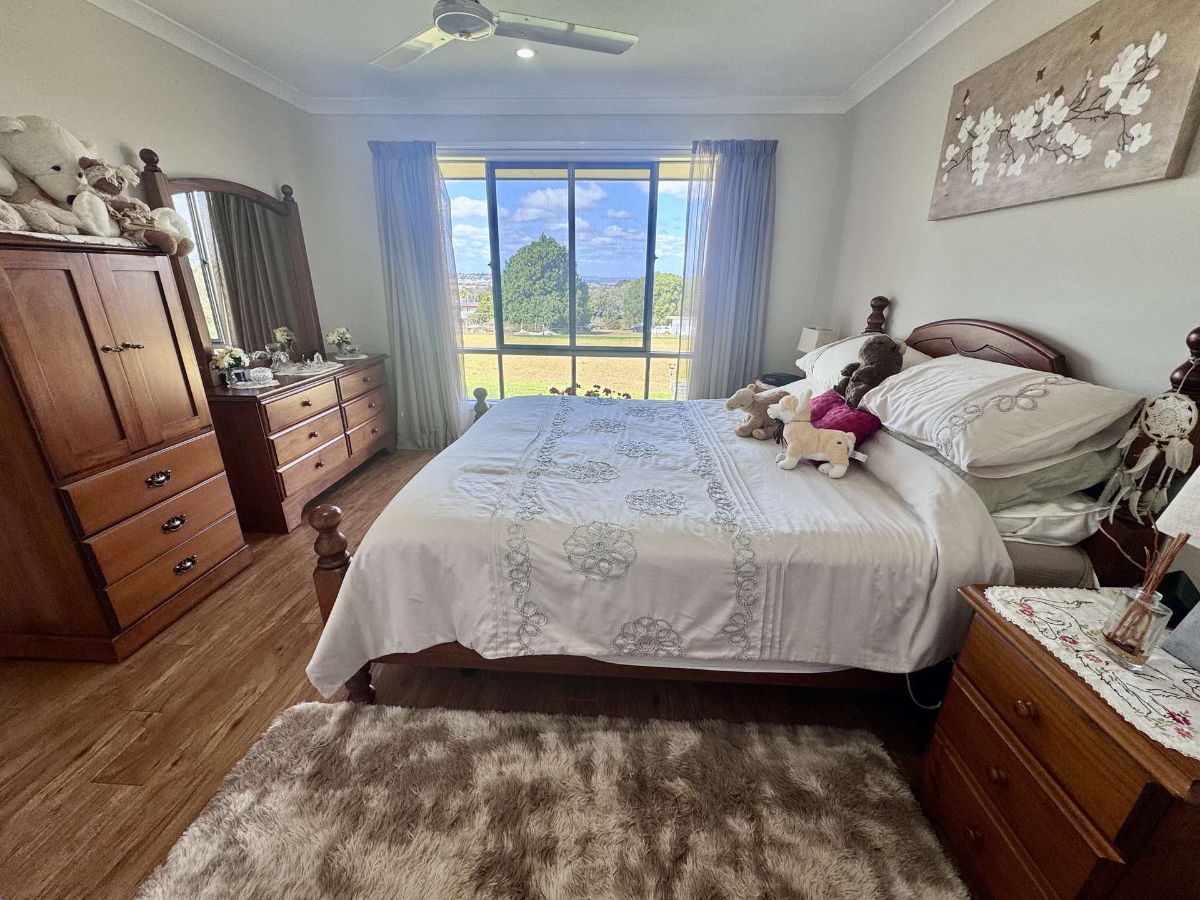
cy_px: 450
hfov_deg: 102.1
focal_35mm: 14
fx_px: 485
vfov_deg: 85.7
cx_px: 600
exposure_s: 1/103
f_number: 2.2
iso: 40
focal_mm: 2.22
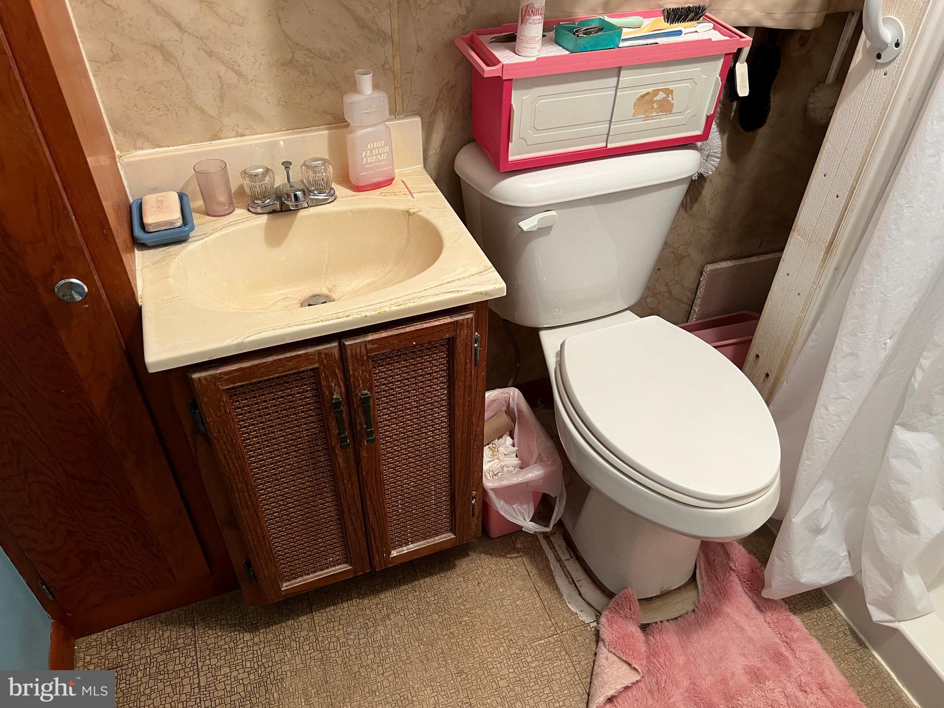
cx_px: 472
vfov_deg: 53.1
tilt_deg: -41.2
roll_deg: +0.2
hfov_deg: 67.3
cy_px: 354
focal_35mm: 26
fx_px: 709
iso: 200
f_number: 1.5
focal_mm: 5.7
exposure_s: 1/60
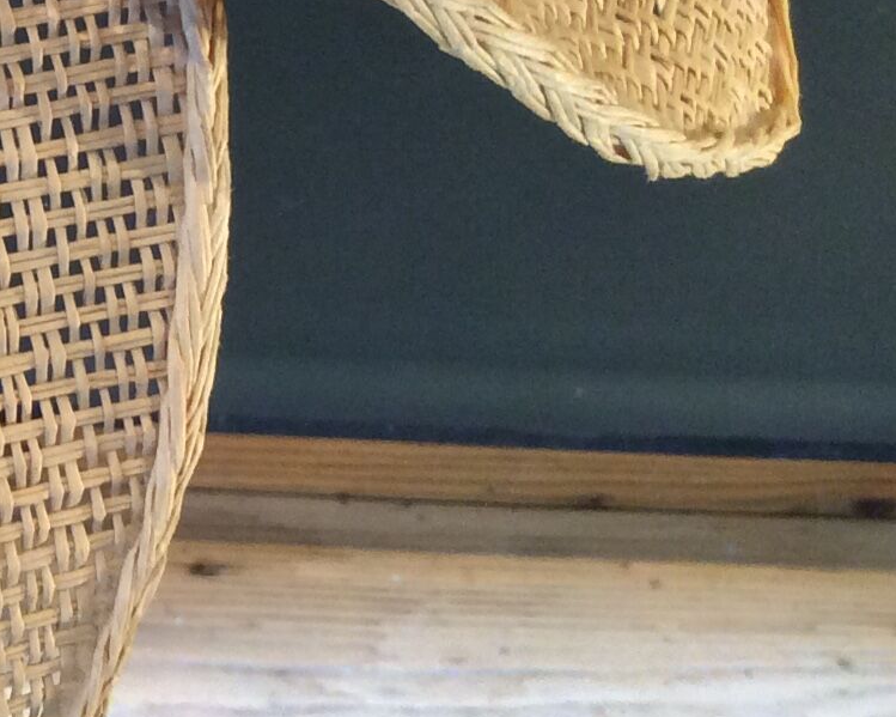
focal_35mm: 108
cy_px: 120
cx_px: -633
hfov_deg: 15.6
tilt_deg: -56.7
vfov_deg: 14.2
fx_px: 2864
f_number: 2.4
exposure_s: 1/25
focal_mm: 3.3
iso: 100
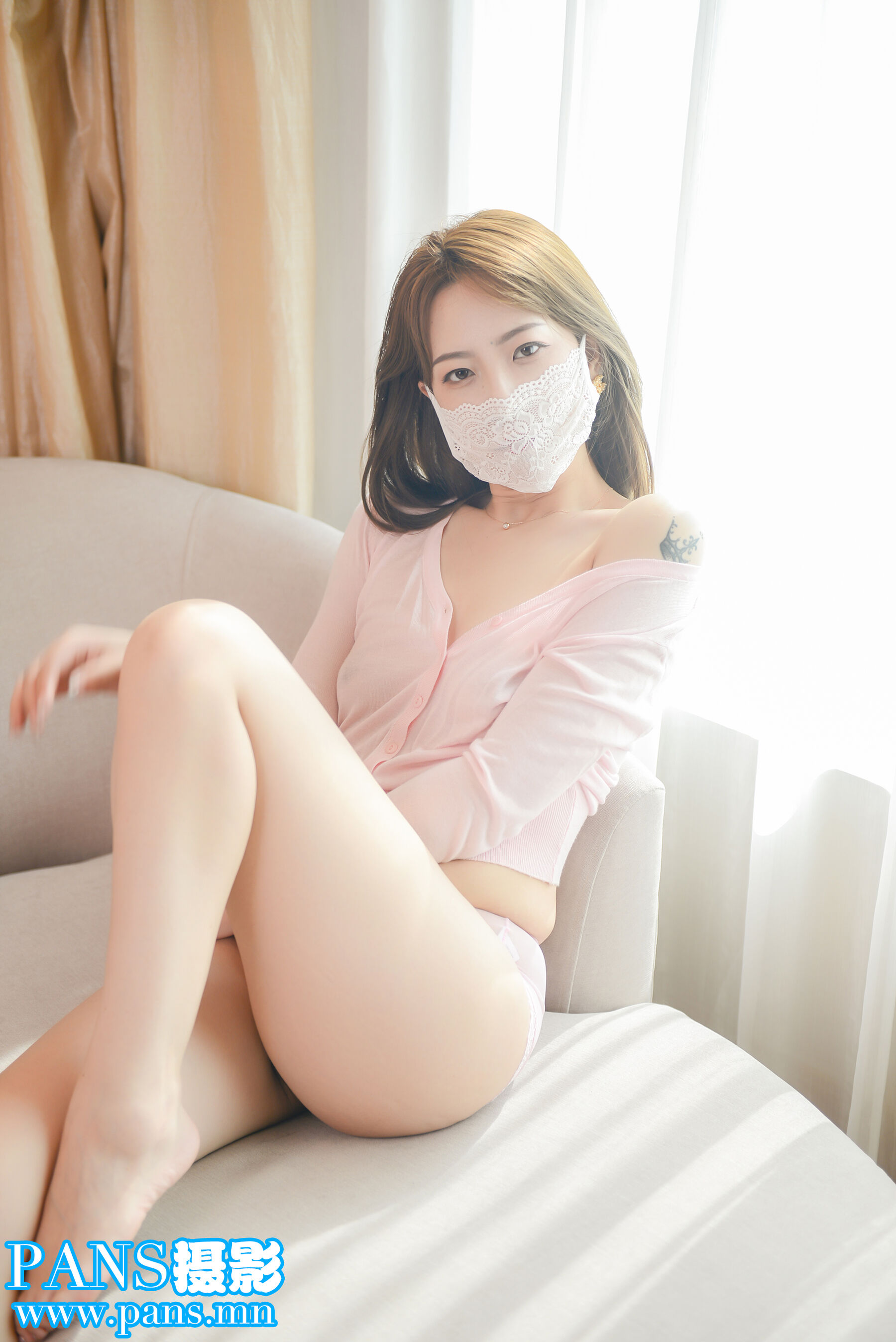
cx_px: 448
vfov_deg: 36.2
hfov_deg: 24.6
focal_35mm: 55
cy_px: 671
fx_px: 2051
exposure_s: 1/125
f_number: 2.8
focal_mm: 55
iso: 160
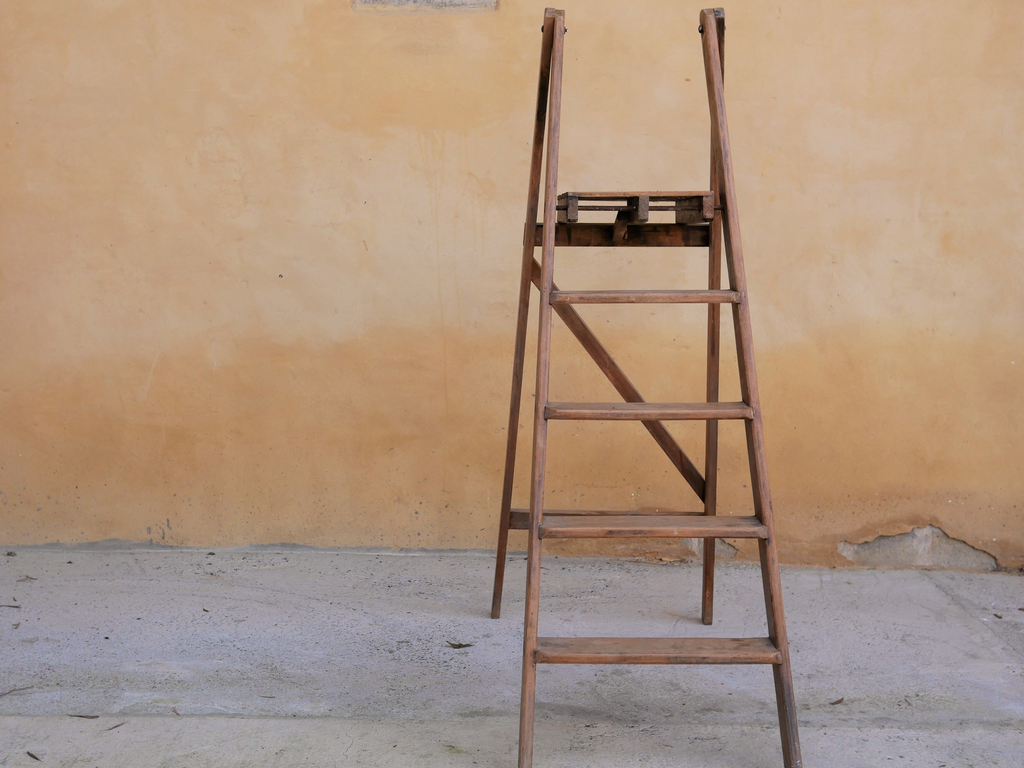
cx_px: 419
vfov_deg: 29.1
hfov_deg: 38.1
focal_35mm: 50
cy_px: 378
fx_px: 1480
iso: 200
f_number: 3.2
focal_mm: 20
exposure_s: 1/400
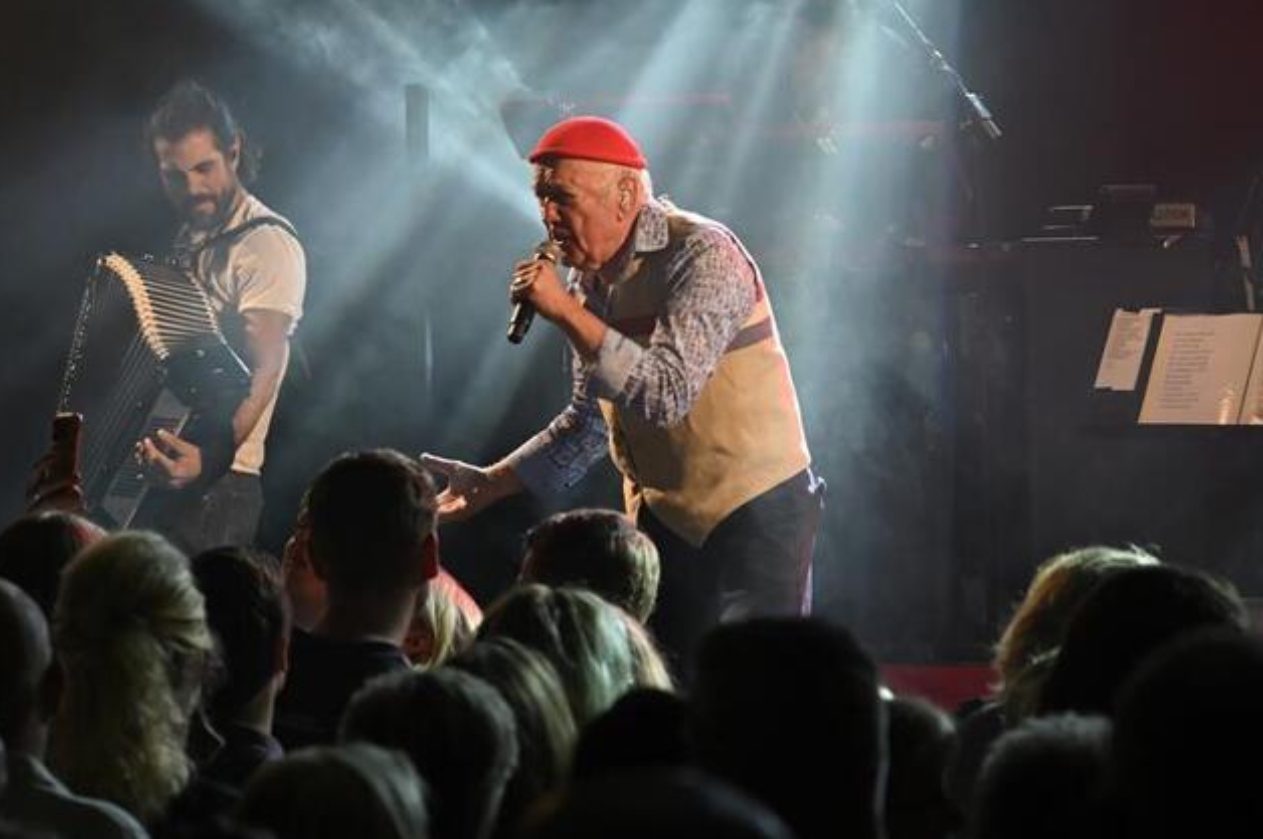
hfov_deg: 13.0
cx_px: 603
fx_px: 5536
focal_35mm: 158
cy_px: 593
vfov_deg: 8.7
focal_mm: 100
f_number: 4.5
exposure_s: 1/80
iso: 1250
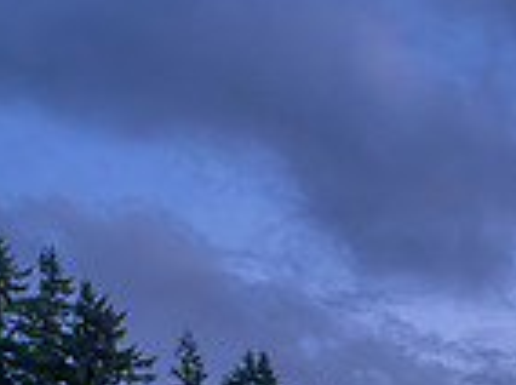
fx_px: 1786
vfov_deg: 11.4
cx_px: 402
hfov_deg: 16.3
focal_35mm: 120
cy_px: 692
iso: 12800
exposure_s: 1/640
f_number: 5.6
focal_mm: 29.5
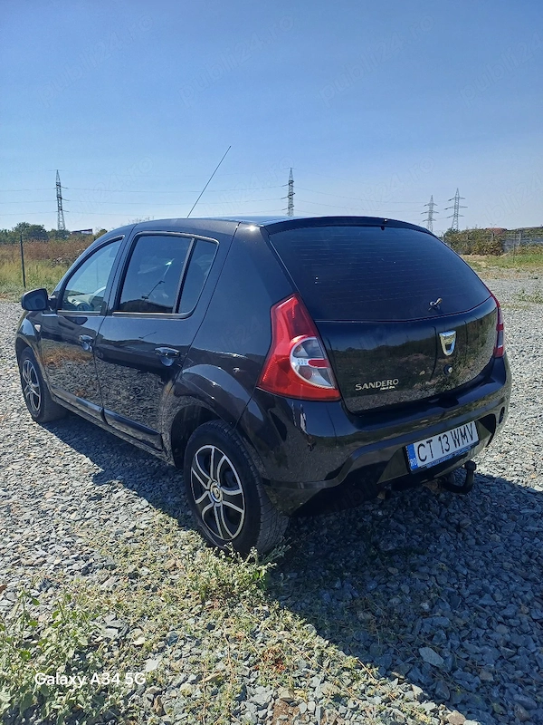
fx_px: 523
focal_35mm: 25
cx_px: 272
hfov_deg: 54.9
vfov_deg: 69.4
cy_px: 362
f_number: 1.8
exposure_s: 1/1250
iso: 50
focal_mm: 4.65
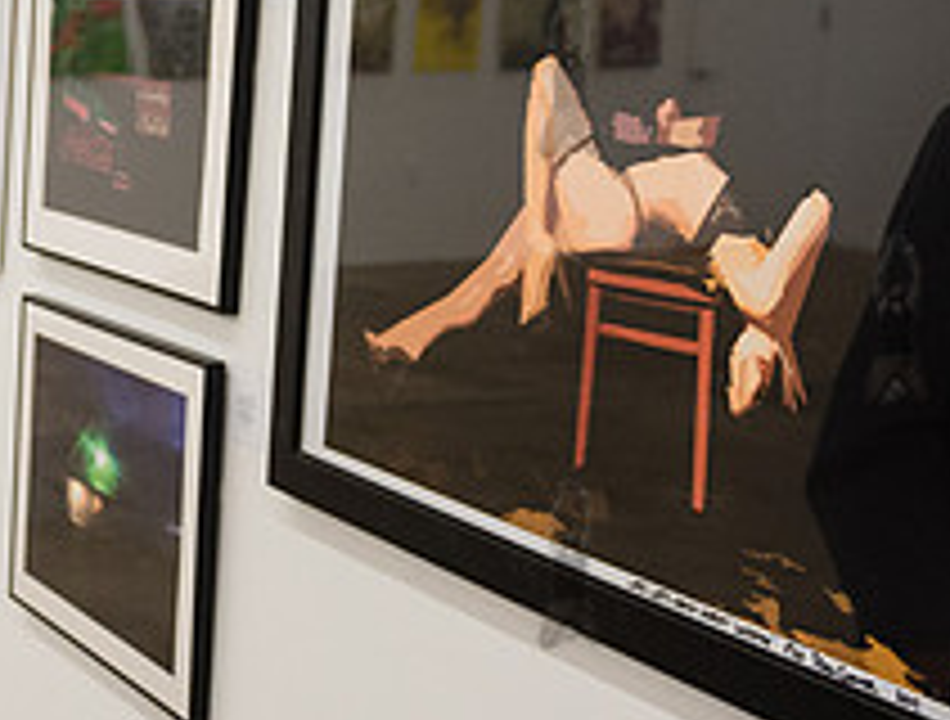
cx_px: -263
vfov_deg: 20.0
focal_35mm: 74
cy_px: 278
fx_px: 2039
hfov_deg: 23.4
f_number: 3.5
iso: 1600
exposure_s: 1/320
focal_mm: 24
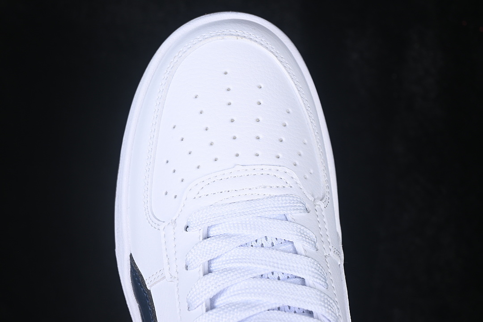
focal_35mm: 75
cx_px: 242
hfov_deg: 27.0
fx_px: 1006
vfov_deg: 18.2
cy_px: 161
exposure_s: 1/80
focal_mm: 50
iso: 160
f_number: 7.1
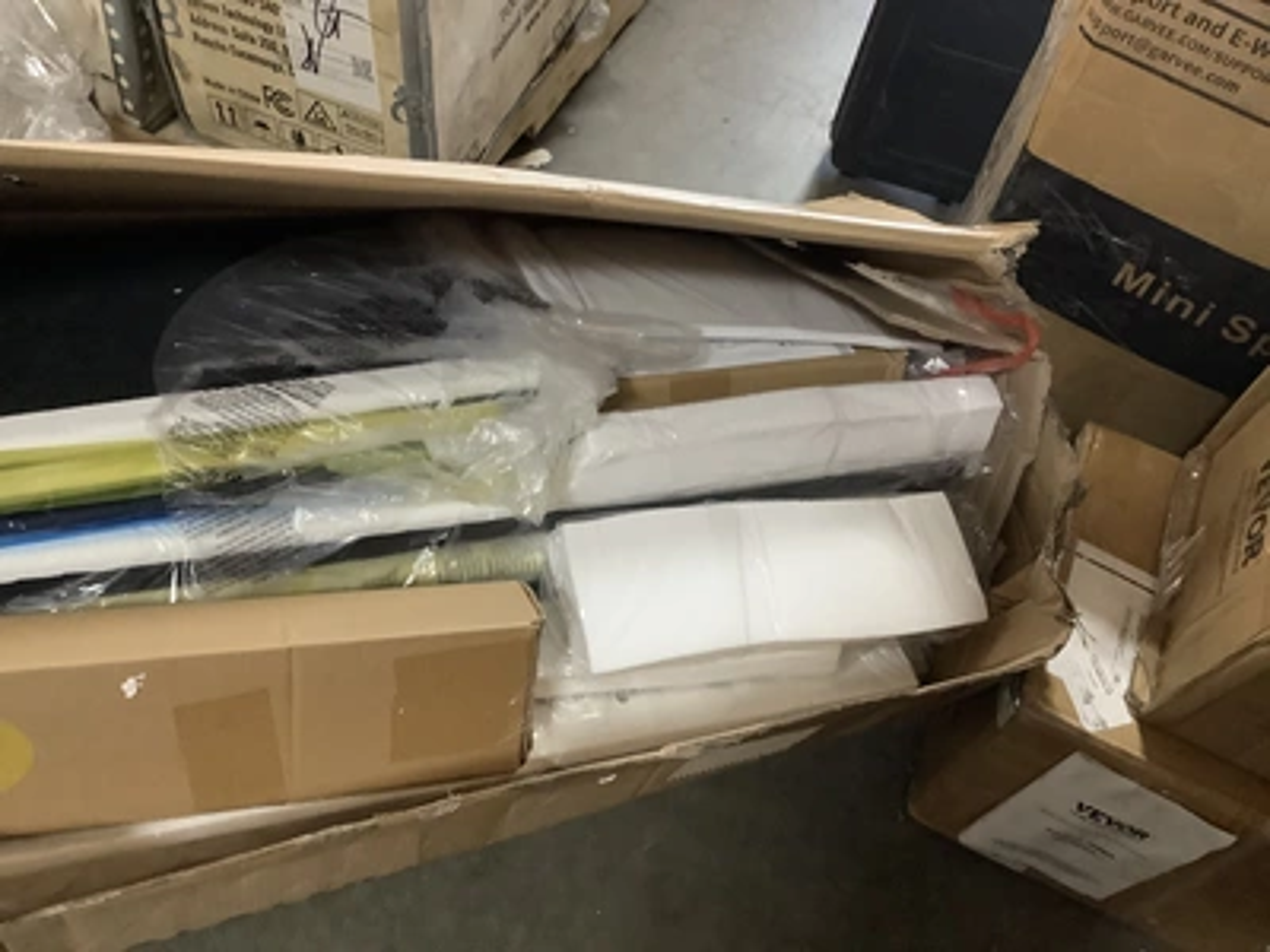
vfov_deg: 45.4
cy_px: 476
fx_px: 1137
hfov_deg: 58.4
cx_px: 635
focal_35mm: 31
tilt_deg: -55.4
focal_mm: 3.3
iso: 400
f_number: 2.4
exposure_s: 1/30
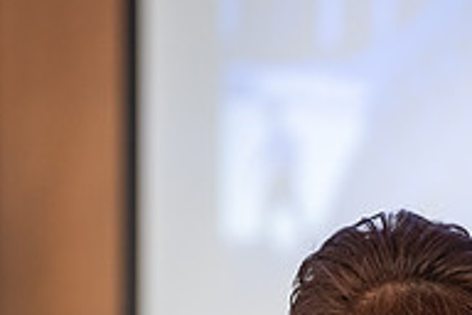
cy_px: 342
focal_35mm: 605
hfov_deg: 3.4
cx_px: 538
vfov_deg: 2.3
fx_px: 7932
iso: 800
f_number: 2.8
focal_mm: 200
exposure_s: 1/640
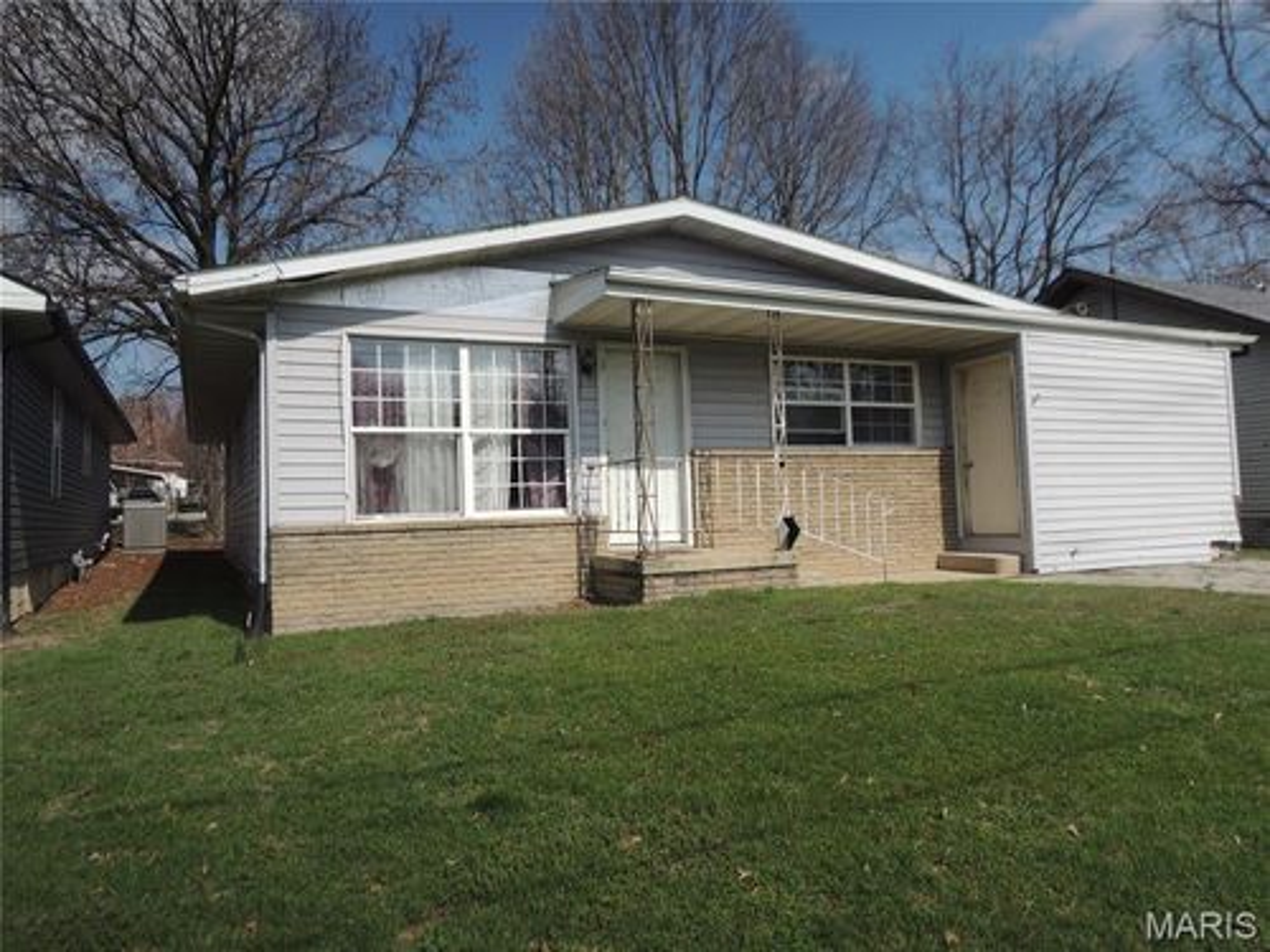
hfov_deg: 71.6
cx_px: 635
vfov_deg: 56.8
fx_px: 881
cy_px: 476
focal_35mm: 24
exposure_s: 1/1600
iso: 100
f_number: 3.5
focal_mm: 4.3
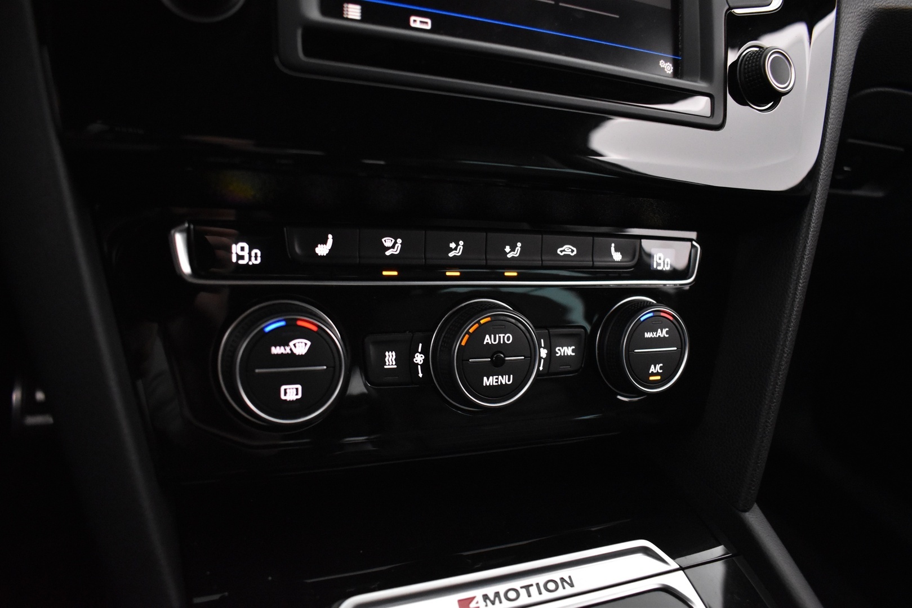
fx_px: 684
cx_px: 456
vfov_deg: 47.9
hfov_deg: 67.4
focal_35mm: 27
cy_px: 304
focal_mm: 18
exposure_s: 1/40
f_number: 3.5
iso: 3200
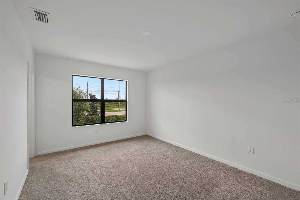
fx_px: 117
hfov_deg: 104.3
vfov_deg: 81.2
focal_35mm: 14
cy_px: 100
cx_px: 150
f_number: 8
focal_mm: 14
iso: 400
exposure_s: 1/160
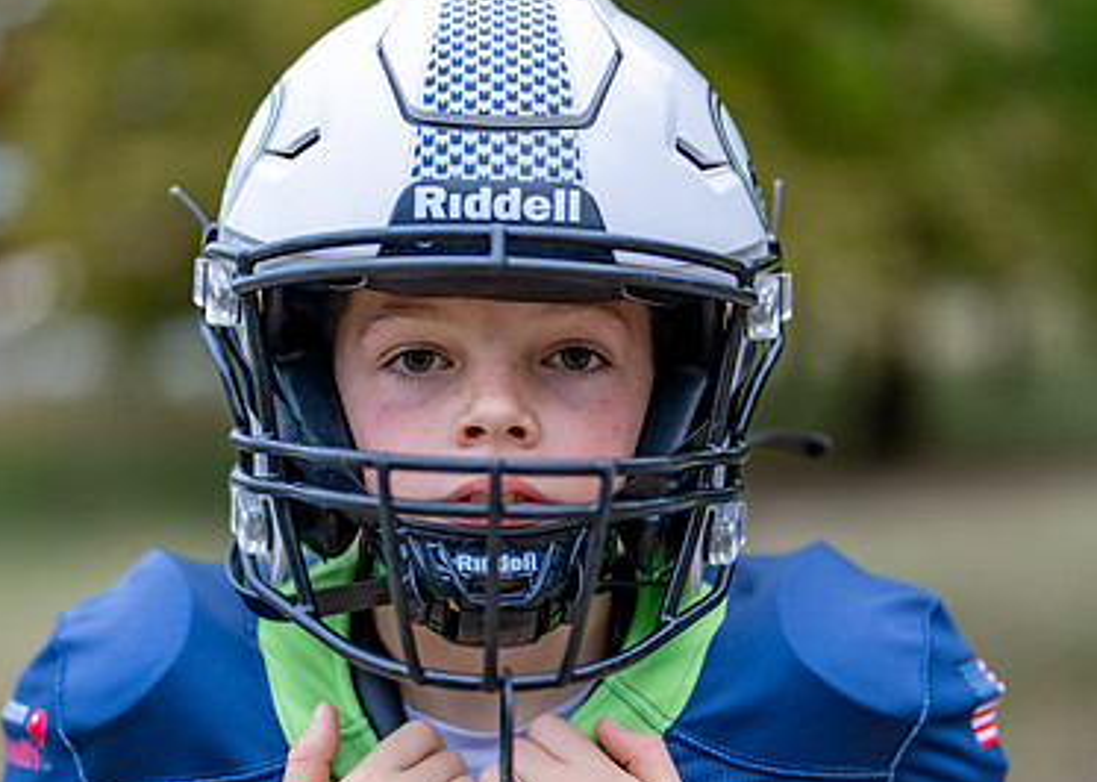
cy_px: 561
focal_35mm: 84
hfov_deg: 23.7
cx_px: 514
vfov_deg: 16.9
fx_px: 2616
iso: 200
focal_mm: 50
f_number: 1.2
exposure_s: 1/400
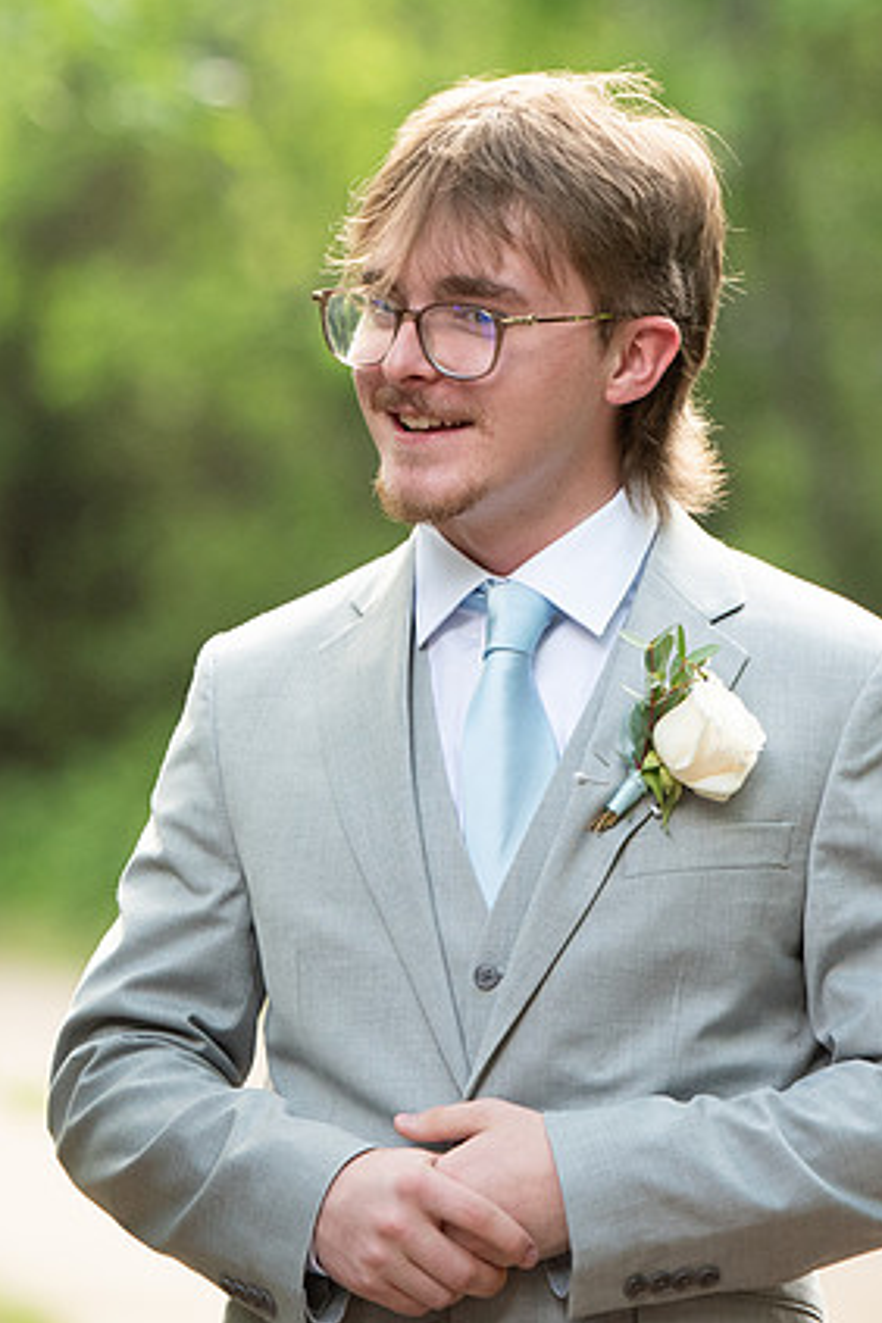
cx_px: 272
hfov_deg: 3.9
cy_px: 381
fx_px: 13008
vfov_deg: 5.8
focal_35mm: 354
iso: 800
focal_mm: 160
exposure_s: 1/1000
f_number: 2.8
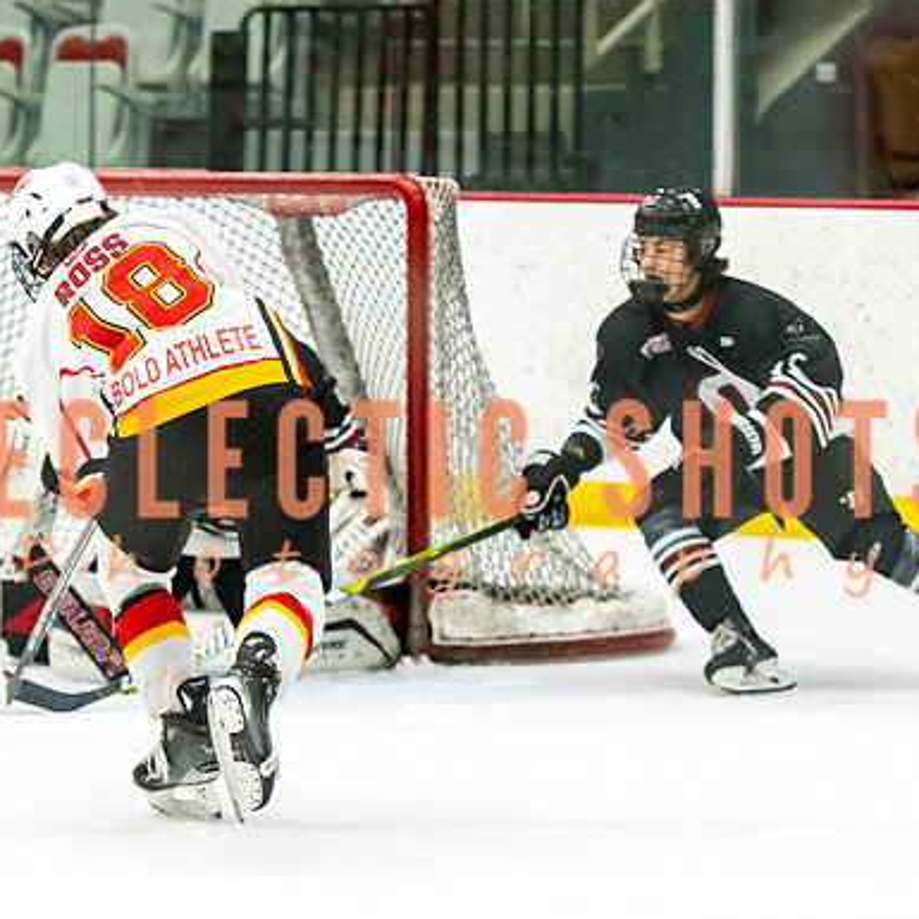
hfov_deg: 6.7
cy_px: 422
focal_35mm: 263
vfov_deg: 6.7
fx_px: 7899
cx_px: 211
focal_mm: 116
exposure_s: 1/640
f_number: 2.8
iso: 3200
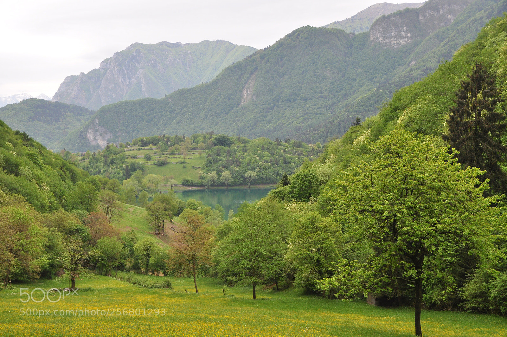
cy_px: 168
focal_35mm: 48
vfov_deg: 28.0
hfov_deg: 41.2
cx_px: 254
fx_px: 675
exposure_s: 1/125
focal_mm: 32
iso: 400
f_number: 9
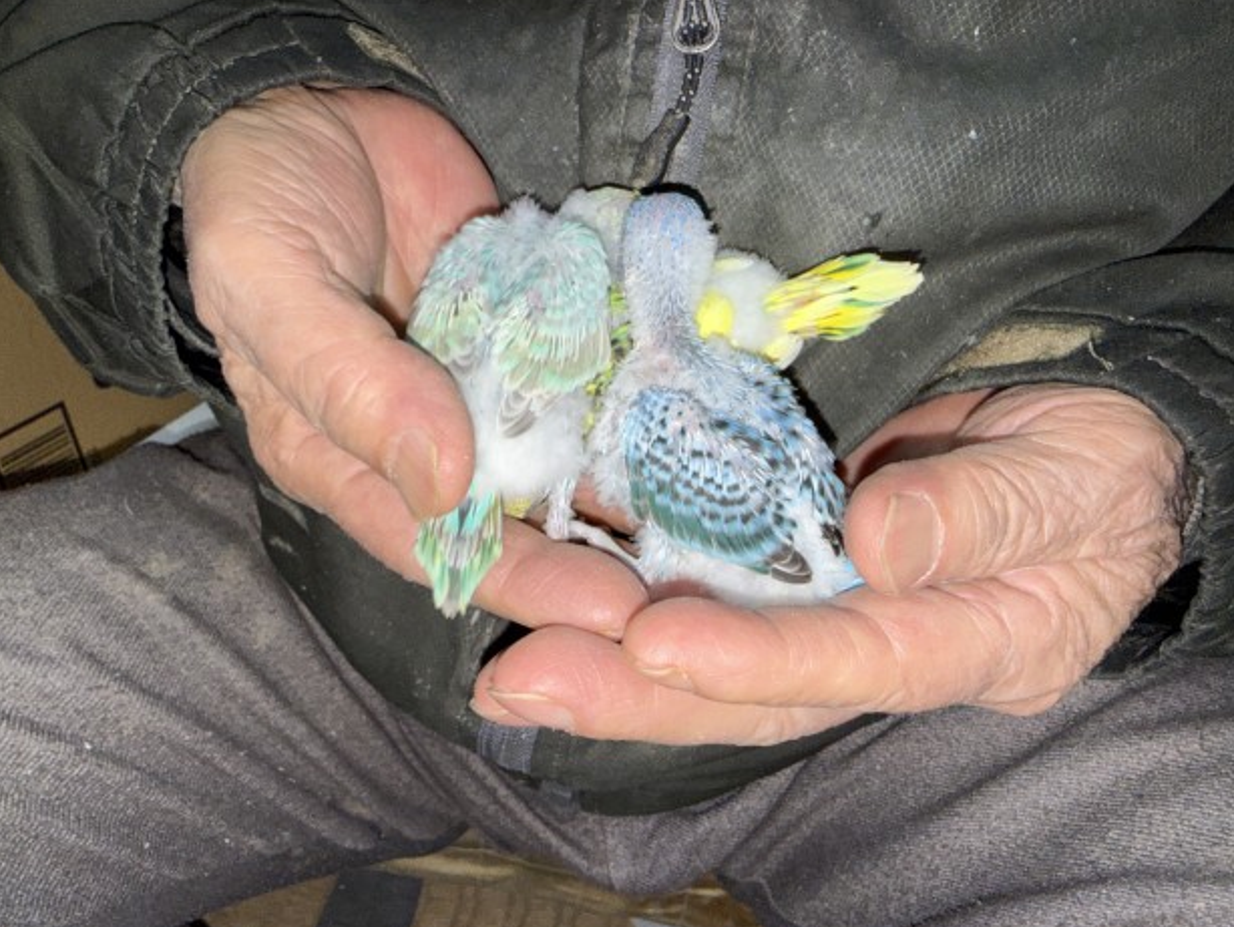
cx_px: 595
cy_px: 475
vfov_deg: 54.9
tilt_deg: -31.8
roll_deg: +1.1
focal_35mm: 25
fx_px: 892
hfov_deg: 69.3
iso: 50
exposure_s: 1/122
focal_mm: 2.22
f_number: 2.2
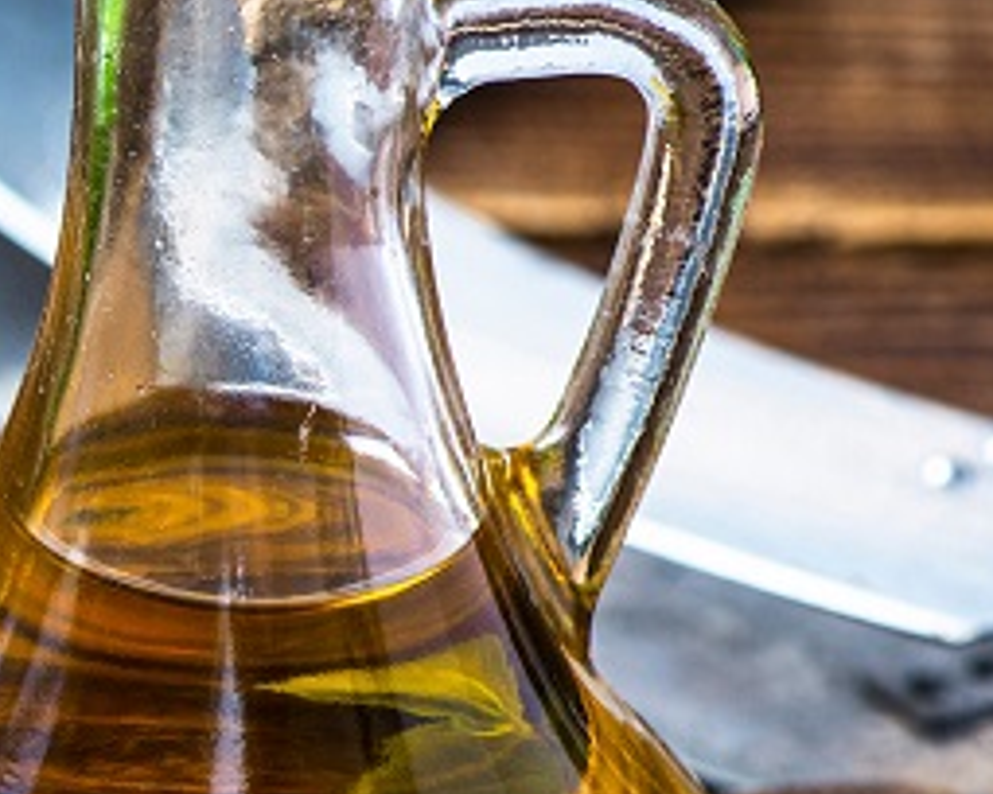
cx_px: -502
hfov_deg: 5.0
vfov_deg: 4.0
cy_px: 776
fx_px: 11344
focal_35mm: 386
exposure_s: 1/125
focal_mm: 105
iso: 160
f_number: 9
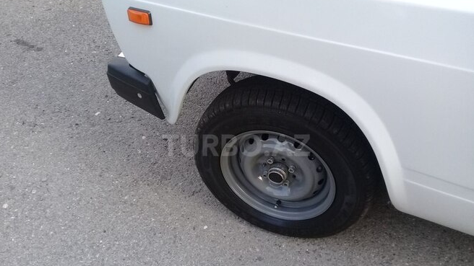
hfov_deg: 58.0
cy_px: 145
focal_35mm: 34
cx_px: 236
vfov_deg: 34.6
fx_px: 427
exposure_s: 1/100
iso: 64
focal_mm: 3.3
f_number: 2.2
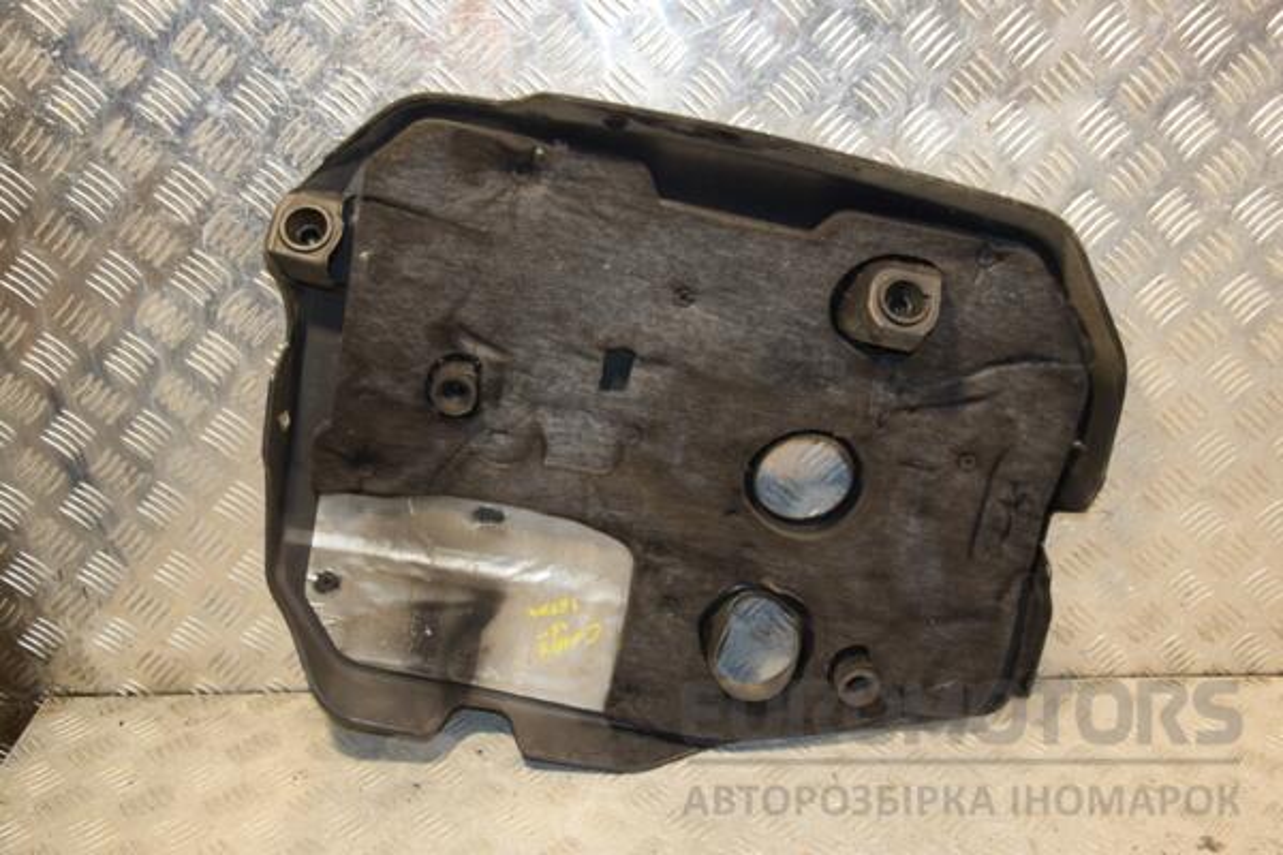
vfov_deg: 35.5
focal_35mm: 38
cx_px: 642
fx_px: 1336
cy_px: 428
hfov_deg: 51.3
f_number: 5
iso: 800
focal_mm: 25
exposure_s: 1/160
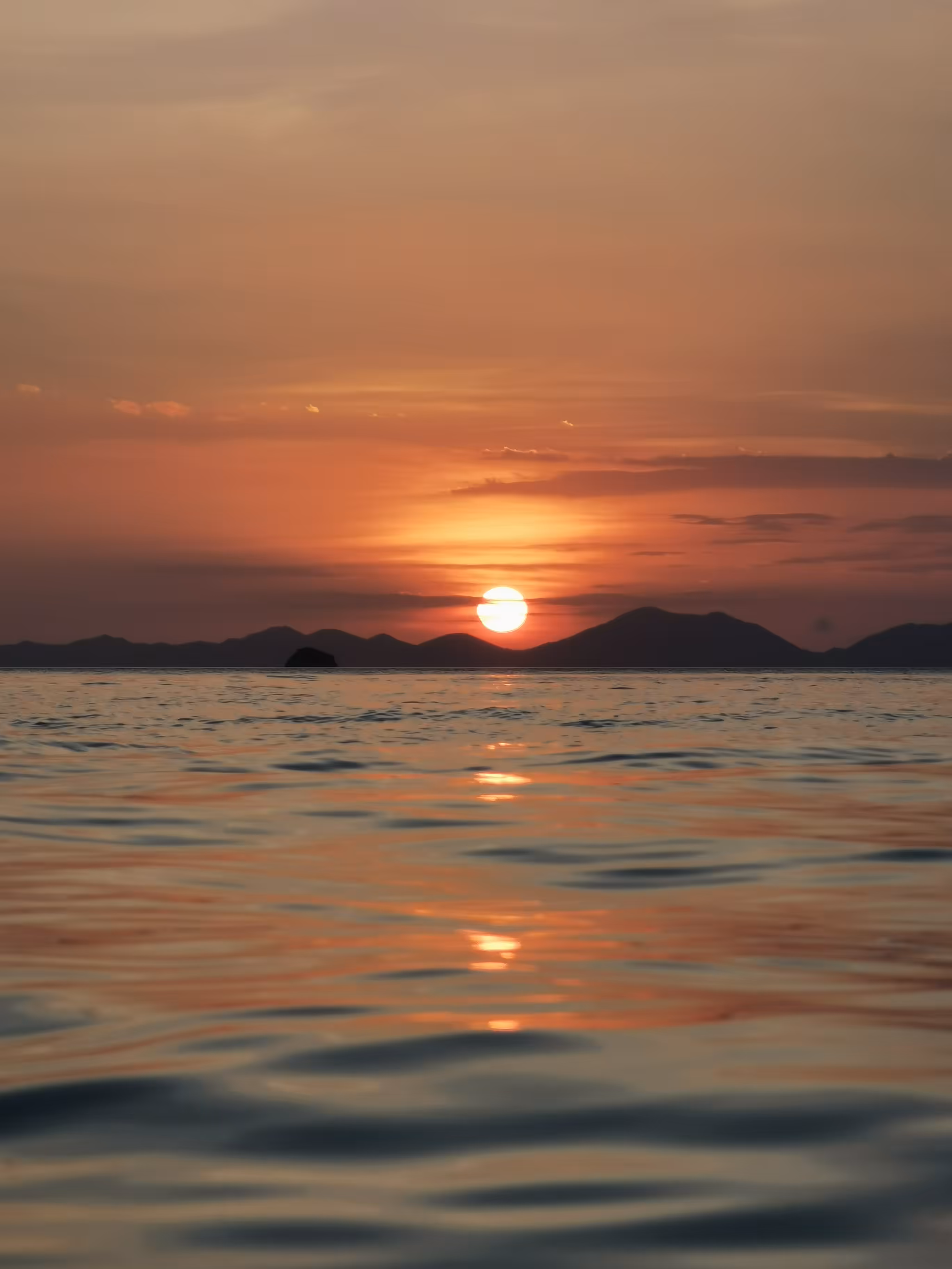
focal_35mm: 136
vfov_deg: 14.5
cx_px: 476
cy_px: 634
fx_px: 4987
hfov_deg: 10.9
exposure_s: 1/370
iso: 50
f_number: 3.4
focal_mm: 14.46
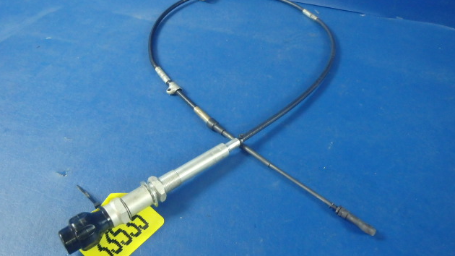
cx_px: 226
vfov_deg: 37.7
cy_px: 119
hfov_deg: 62.6
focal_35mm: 31
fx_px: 374
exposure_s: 1/30
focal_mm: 5
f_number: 3.9
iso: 640
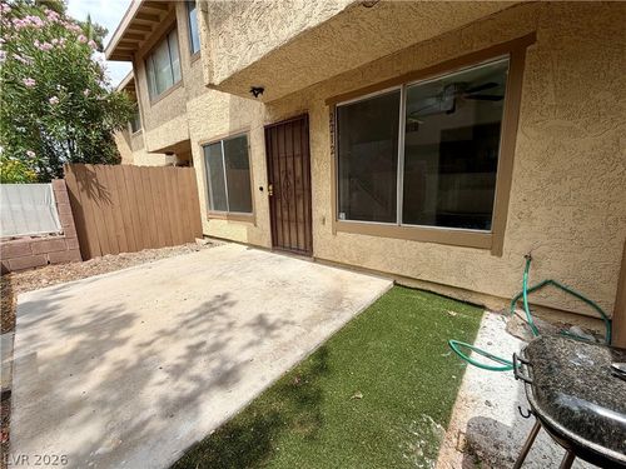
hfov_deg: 102.1
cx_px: 313
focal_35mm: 14
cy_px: 234
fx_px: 253
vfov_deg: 85.7
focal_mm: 2.22
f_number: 2.2
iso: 40
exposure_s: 1/770
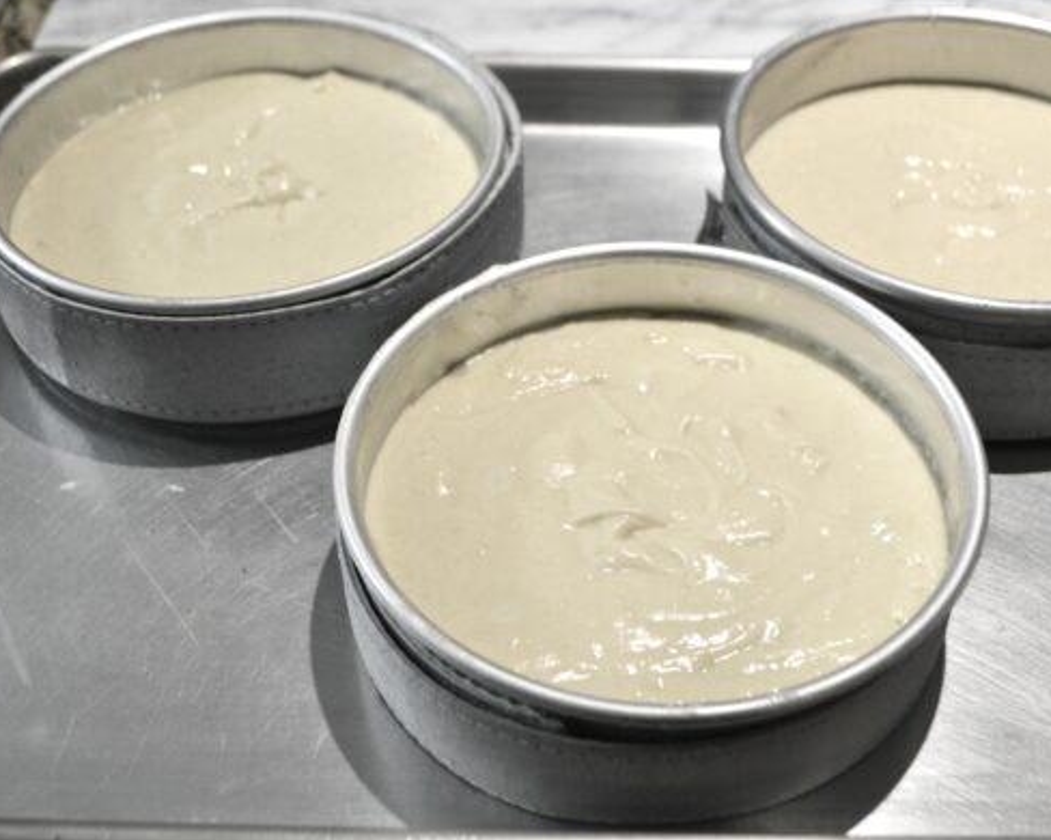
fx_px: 1399
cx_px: 620
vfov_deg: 33.4
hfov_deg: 41.0
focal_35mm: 45
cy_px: 414
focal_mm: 26
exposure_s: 1/30
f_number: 4.2
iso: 400
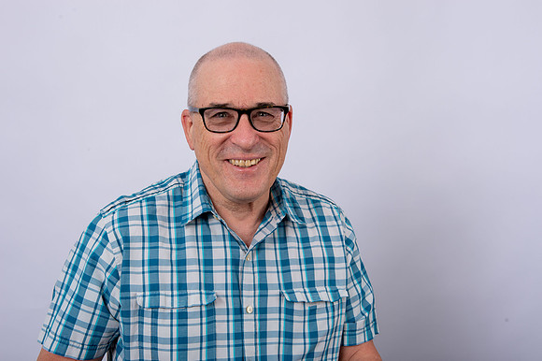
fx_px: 722
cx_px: 271
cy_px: 180
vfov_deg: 28.0
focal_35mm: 48
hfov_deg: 41.1
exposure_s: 1/250
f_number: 9
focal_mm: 48
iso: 125
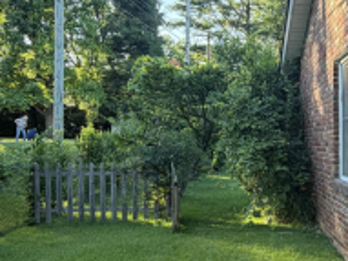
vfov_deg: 29.6
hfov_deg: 37.5
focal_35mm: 49
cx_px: 281
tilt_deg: +2.2
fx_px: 492
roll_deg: -1.8
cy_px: 141
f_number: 2.2
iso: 50
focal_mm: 2.22
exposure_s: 1/121
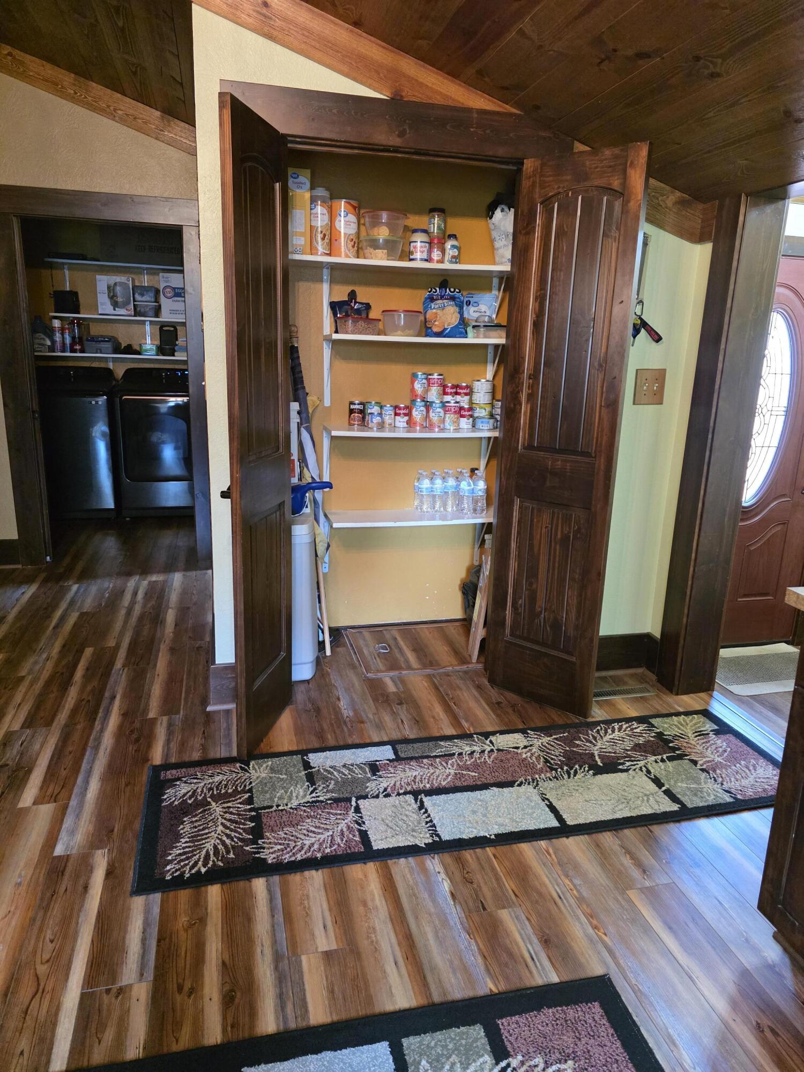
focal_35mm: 23
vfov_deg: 73.9
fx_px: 712
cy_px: 536
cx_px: 402
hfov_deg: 58.9
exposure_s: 1/120
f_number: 1.7
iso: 2000
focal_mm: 6.3
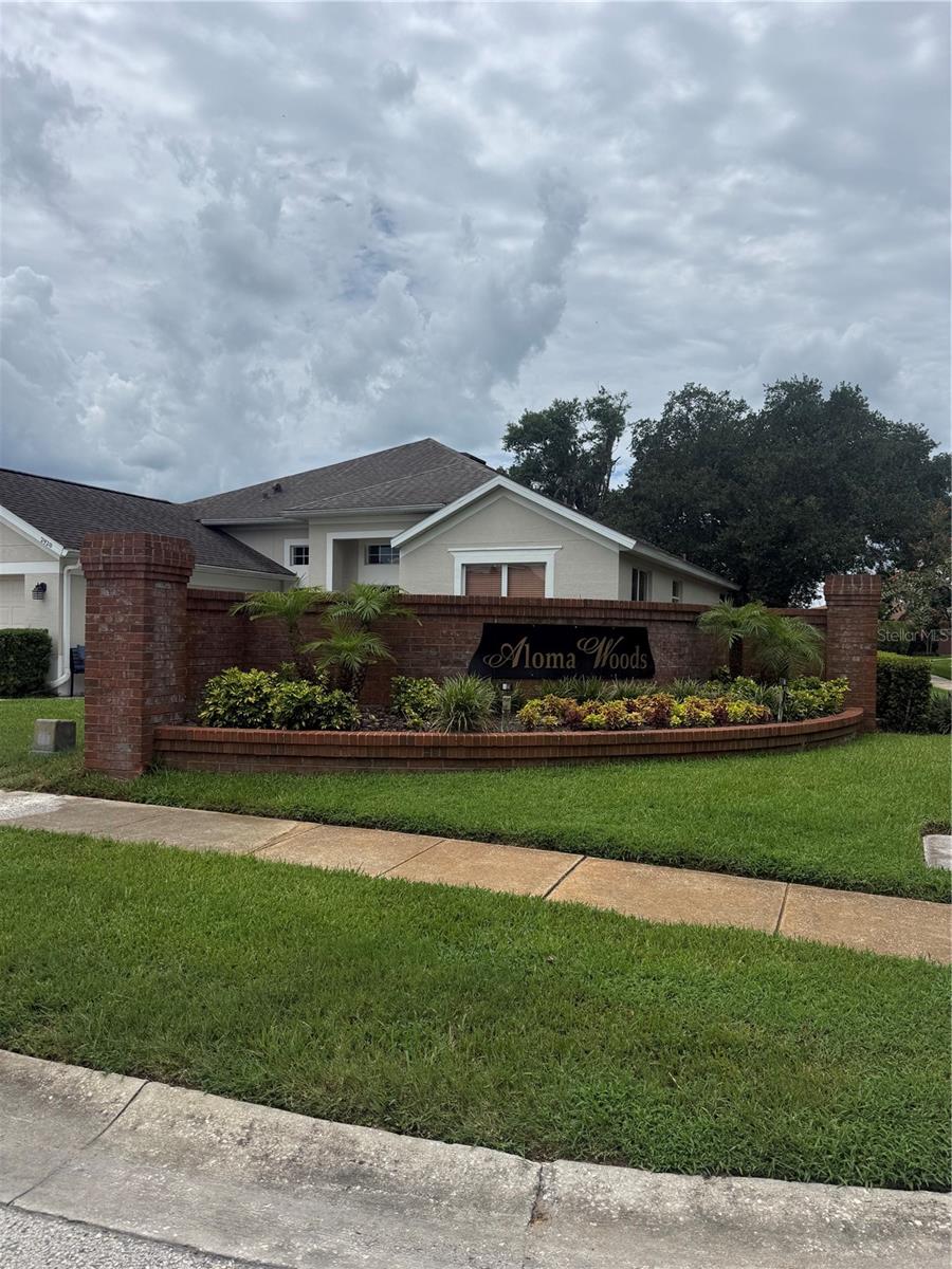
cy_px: 634
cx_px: 476
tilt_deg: -1.0
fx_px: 880
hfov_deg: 56.8
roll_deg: -2.2
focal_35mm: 24
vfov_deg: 71.6
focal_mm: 6.76
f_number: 1.78
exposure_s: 1/9091
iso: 80
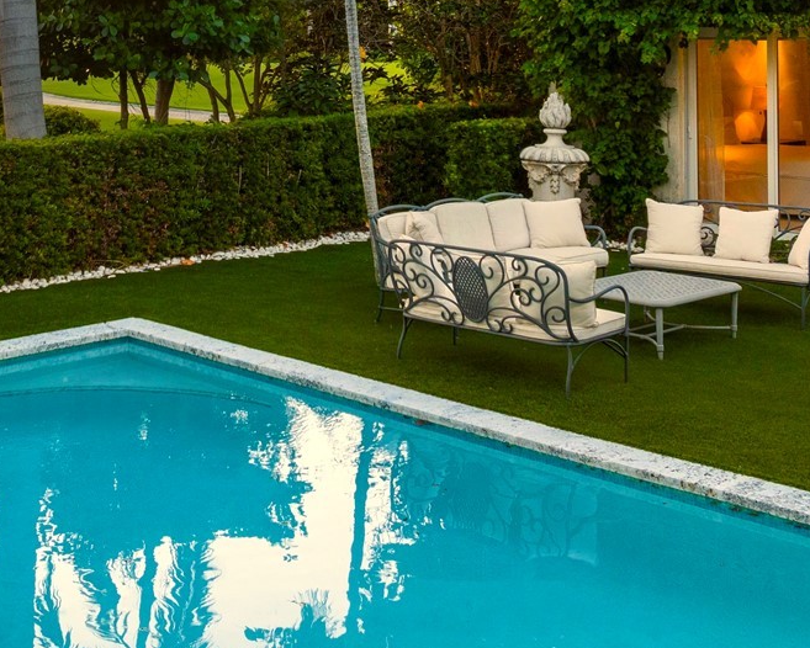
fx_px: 1367
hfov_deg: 32.4
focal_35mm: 57
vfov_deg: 25.4
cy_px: 5
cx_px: 210
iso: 200
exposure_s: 1/40
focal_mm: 12.29
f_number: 5.6
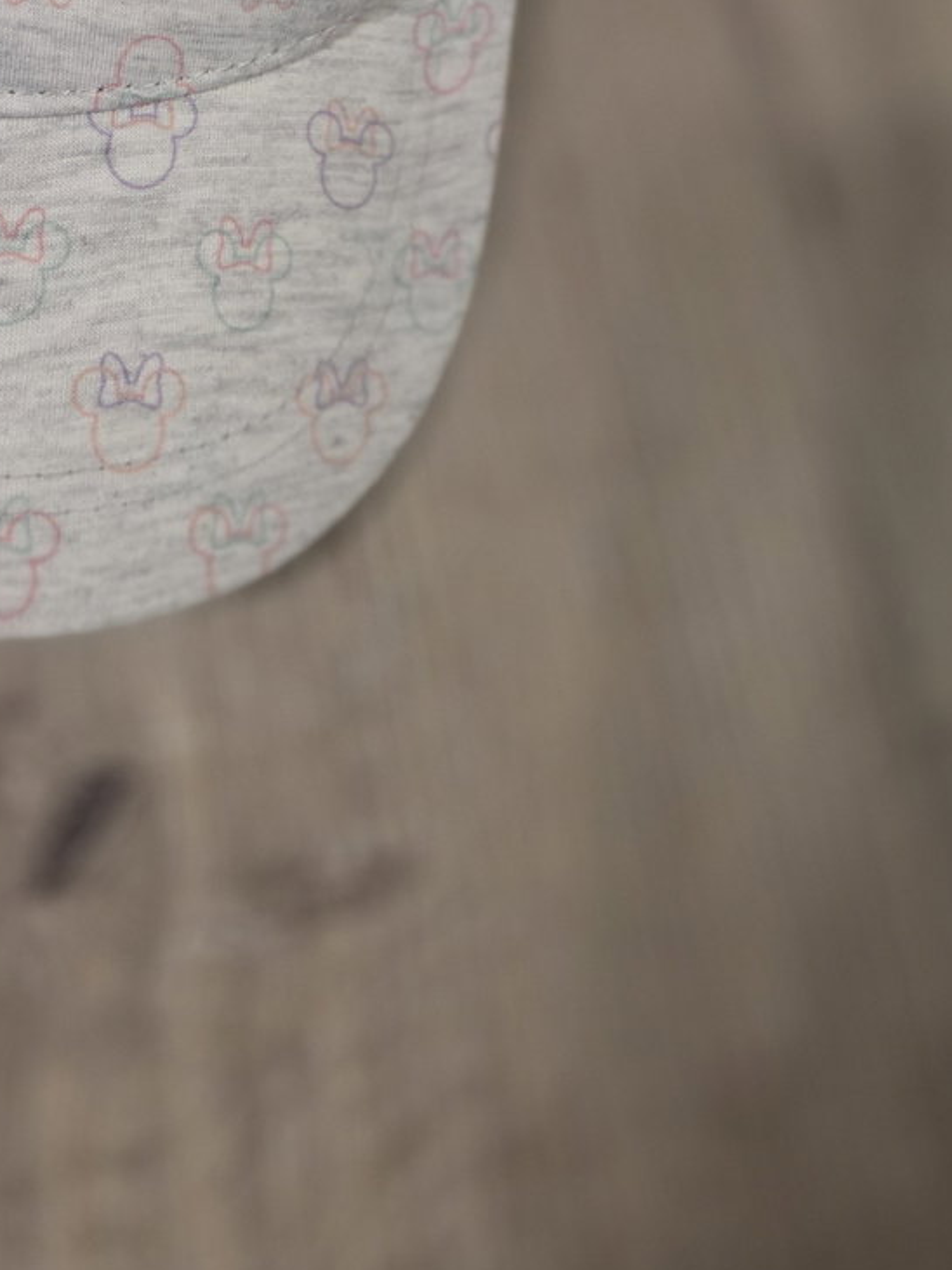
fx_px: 1907
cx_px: -5
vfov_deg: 32.5
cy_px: -121
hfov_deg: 26.5
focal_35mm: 52
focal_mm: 5.4
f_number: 1.8
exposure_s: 1/101
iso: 1250
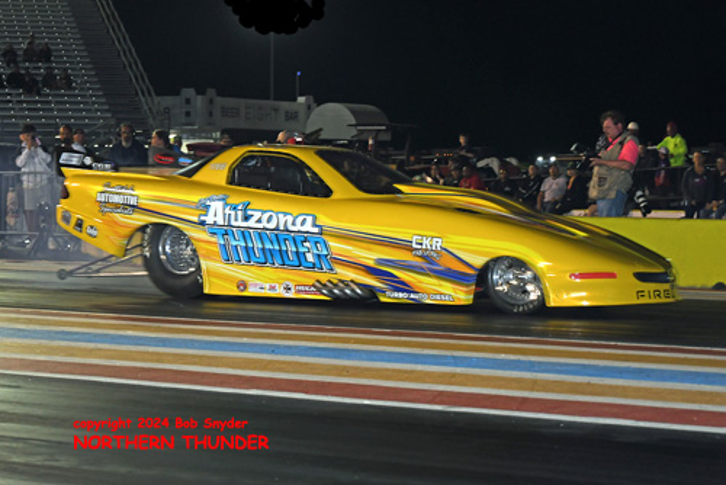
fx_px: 1332
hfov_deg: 30.5
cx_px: 363
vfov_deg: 20.6
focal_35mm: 66
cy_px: 242
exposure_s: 1/160
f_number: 3.5
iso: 640
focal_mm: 44
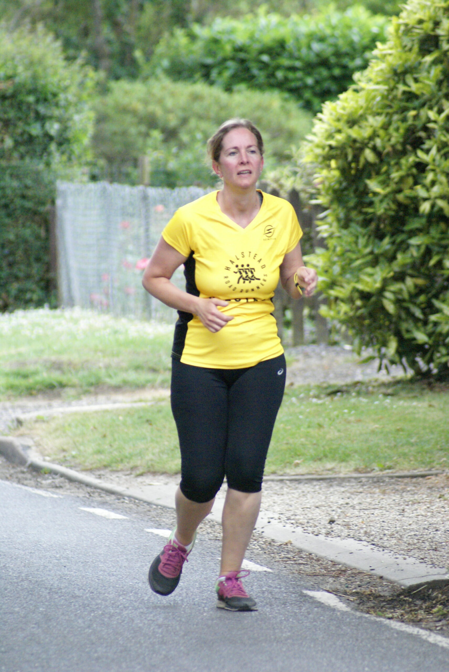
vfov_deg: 5.5
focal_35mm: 375
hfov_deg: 3.7
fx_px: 7003
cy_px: 336
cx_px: 224
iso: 1600
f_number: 5.6
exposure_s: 1/320
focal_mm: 250
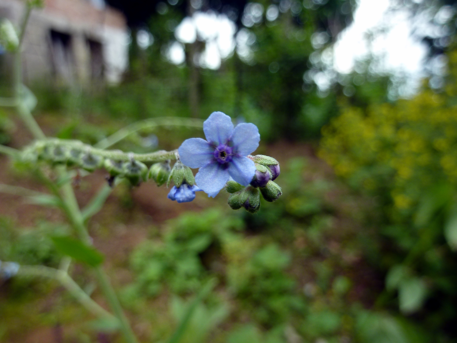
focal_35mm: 25
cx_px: 228
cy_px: 172
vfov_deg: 54.9
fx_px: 330
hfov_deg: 69.4
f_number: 3.3
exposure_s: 1/50
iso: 80
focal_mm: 4.1
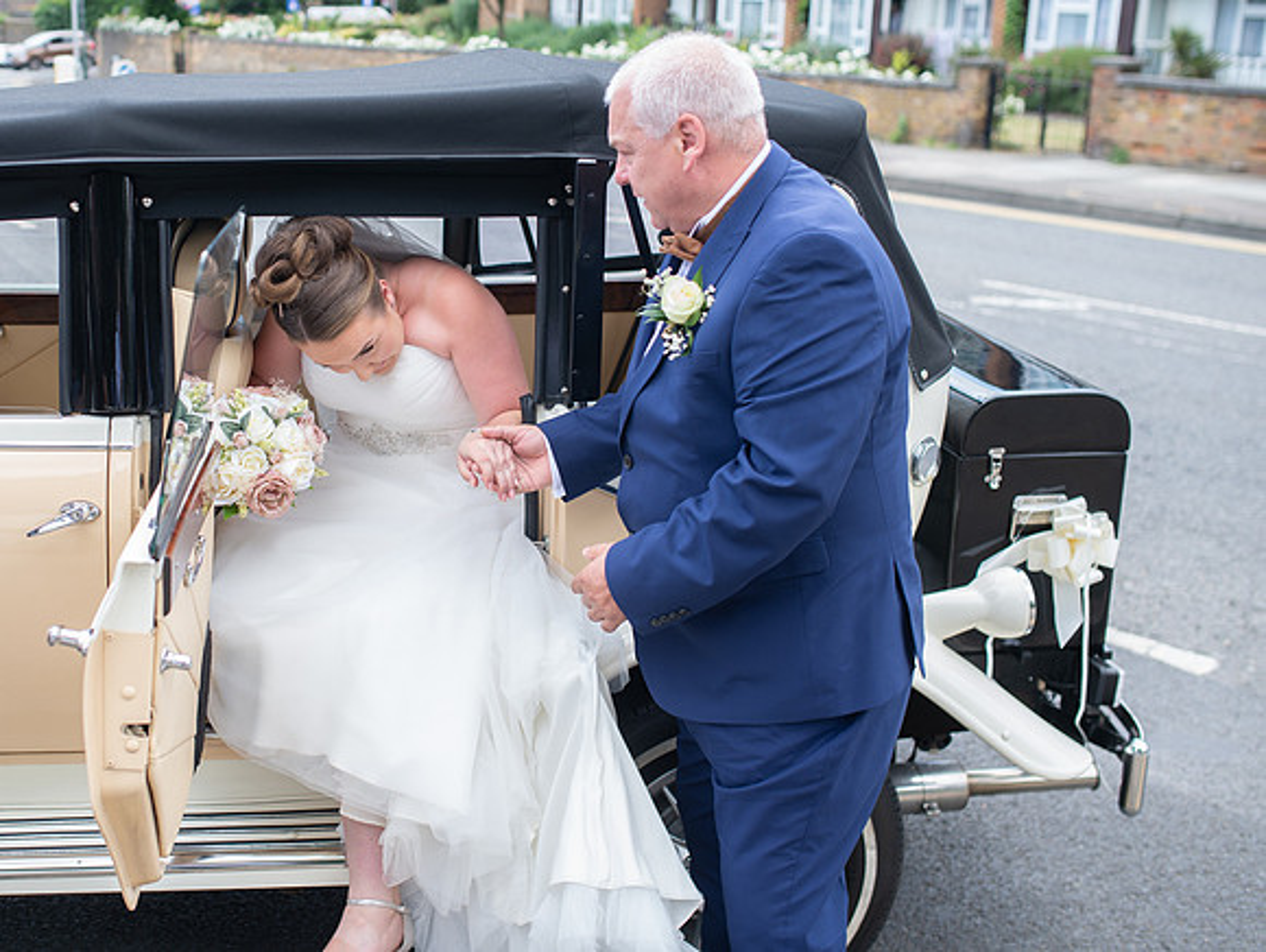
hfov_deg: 41.0
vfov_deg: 31.7
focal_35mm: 46
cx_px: 416
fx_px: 1670
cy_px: 385
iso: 100
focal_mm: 35
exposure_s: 1/400
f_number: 2.8
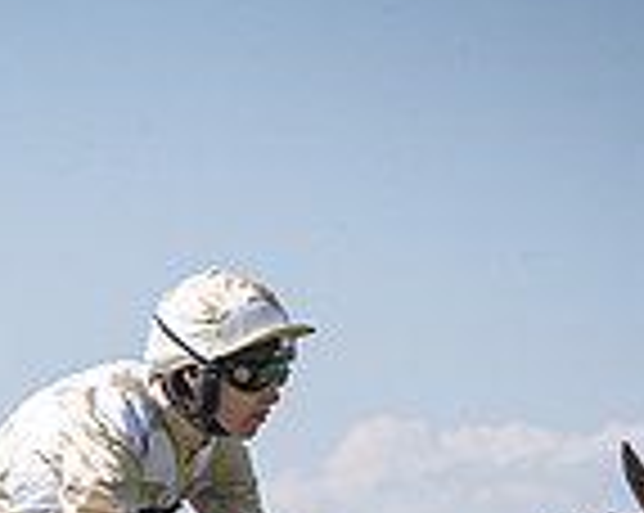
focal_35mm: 401
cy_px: 889
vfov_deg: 3.8
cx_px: -712
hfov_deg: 4.7
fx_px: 7633
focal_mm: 70
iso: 400
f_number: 4
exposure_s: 1/3200
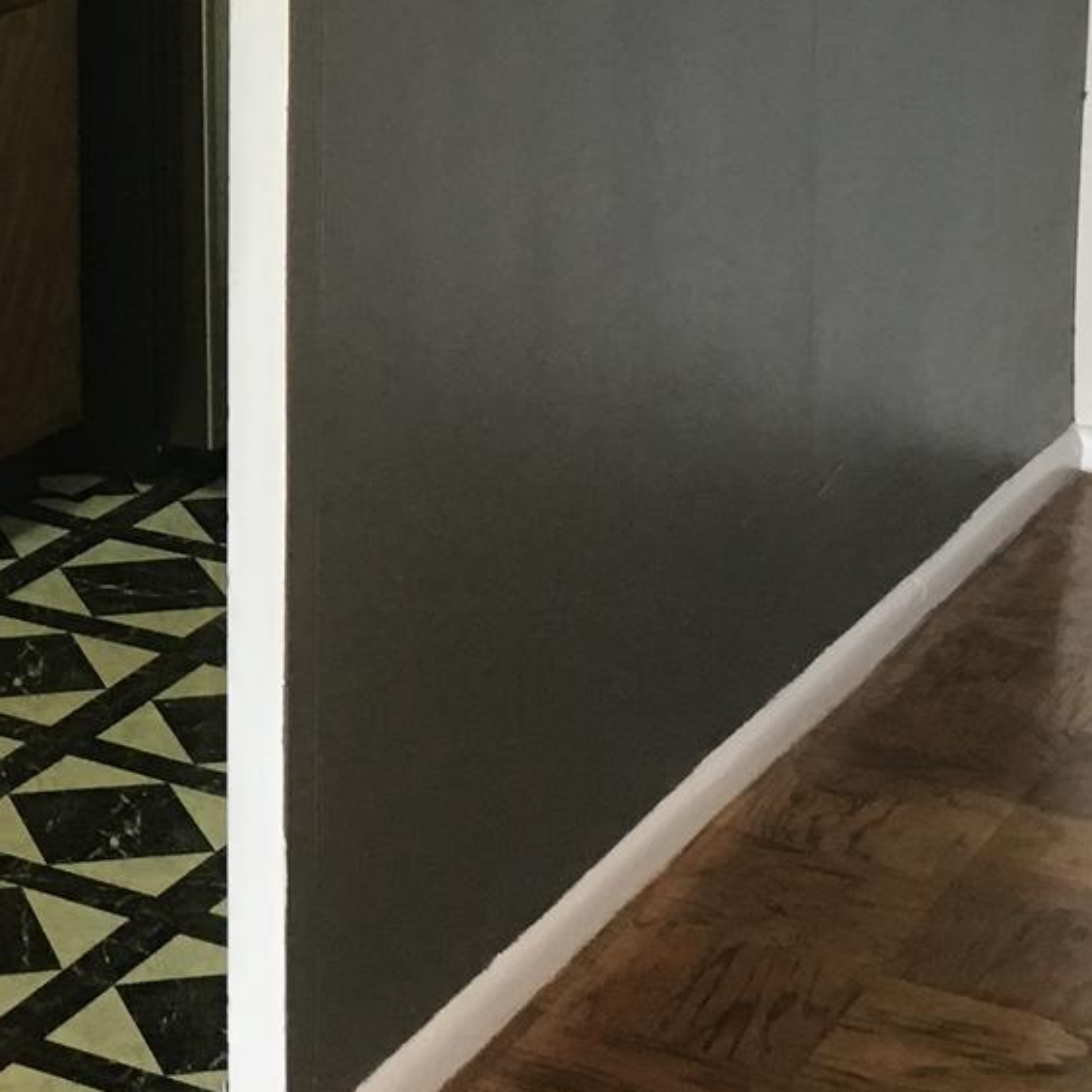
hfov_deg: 18.0
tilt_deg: -7.0
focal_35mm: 93
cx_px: -108
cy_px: -72
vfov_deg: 18.1
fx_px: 3319
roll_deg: +0.4
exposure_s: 1/30
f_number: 2.2
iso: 40
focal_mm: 4.15
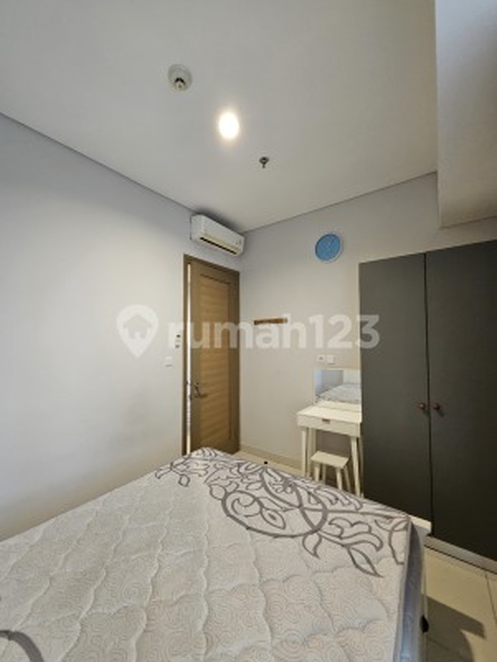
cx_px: 248
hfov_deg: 89.9
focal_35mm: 13
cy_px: 331
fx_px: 249
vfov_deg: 106.2
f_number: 2.2
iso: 400
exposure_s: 1/33.3
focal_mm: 1.74
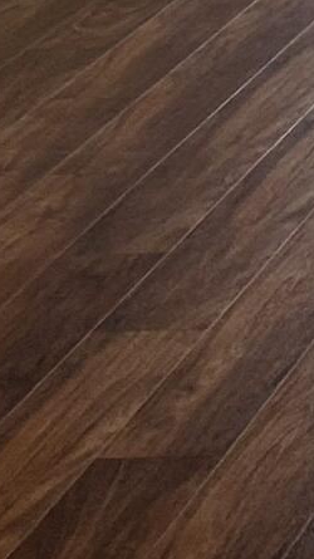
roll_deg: +2.1
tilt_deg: -8.7
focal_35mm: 191
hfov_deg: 5.5
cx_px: 1306
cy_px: -398
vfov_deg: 10.7
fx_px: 2830
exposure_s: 1/60
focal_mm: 5.7
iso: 80
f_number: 1.5
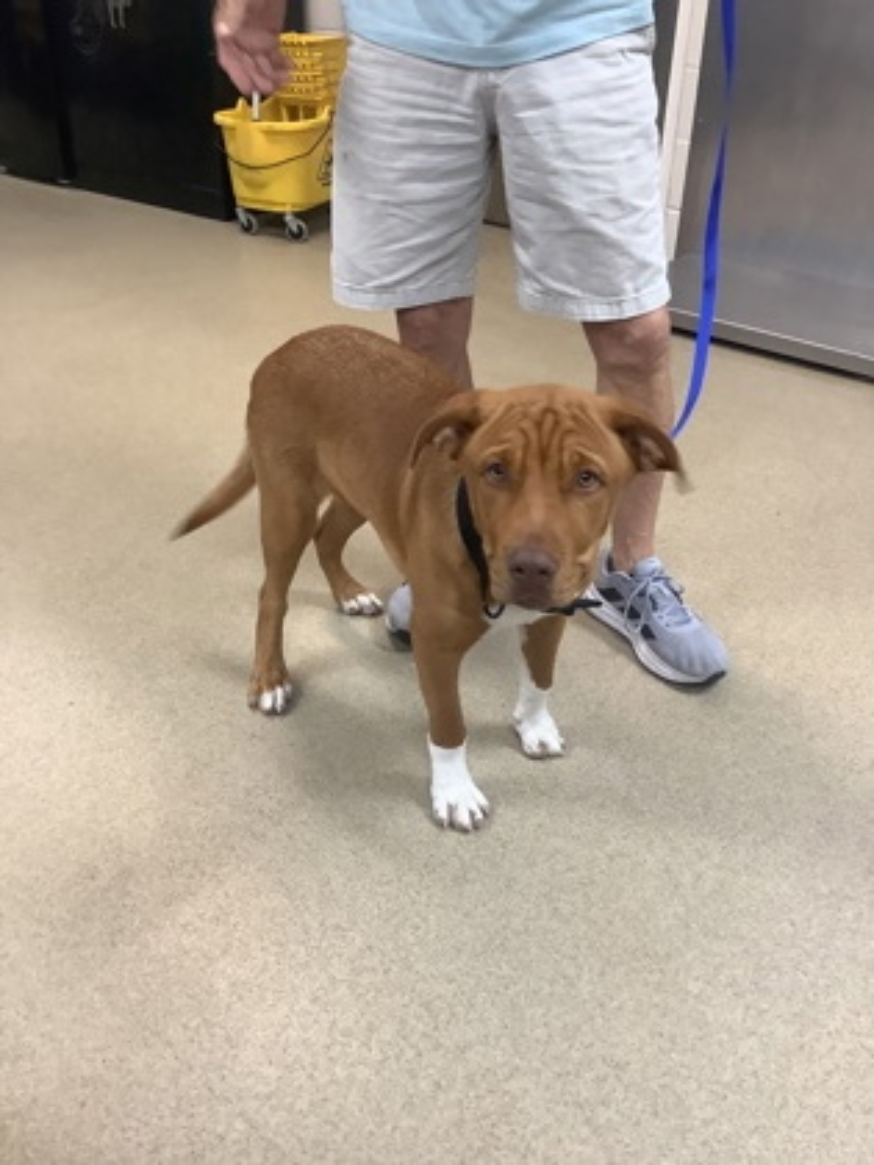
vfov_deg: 58.4
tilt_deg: -31.6
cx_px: 437
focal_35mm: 31
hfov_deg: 45.4
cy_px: 582
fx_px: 1044
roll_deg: -0.7
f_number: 2.4
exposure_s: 1/60
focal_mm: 3.3
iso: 160
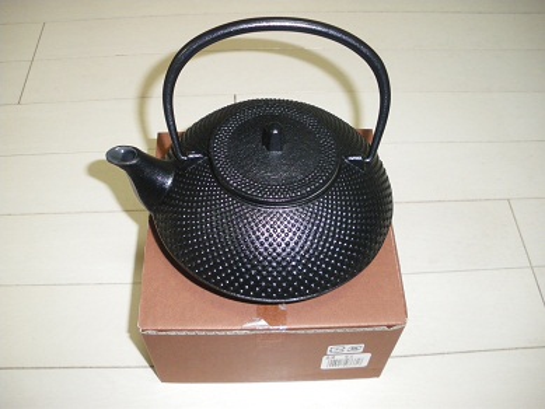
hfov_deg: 51.3
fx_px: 567
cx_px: 272
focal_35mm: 36
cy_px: 204
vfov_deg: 39.7
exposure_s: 1/50
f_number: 3.5
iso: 400
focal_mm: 6.3
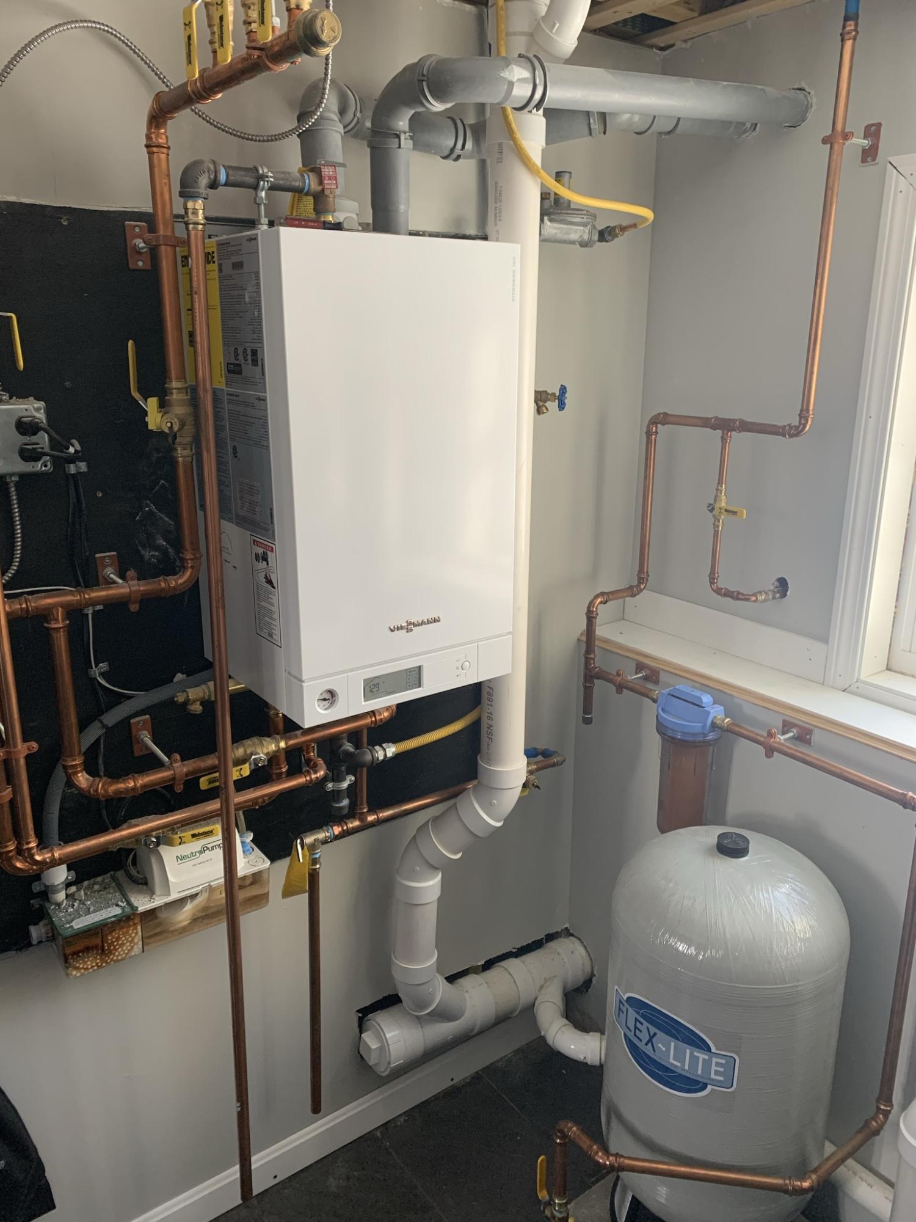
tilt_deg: -15.2
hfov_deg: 53.1
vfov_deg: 67.3
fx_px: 917
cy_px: 611
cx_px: 458
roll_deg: -0.8
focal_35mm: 26
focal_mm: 4.25
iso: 100
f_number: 1.8
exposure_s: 1/60
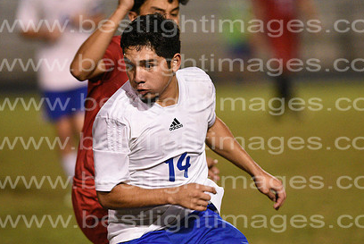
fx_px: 4312
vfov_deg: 3.2
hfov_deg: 4.8
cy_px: 124
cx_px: 198
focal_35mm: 426
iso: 8000
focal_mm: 300
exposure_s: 1/800
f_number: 3.2
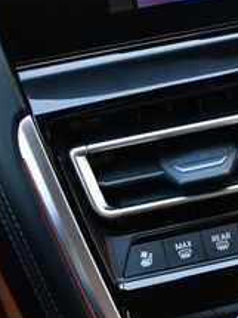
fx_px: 945
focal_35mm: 103
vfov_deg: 18.9
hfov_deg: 13.6
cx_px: 341
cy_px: 61
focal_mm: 18
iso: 800
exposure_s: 1/160
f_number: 3.5
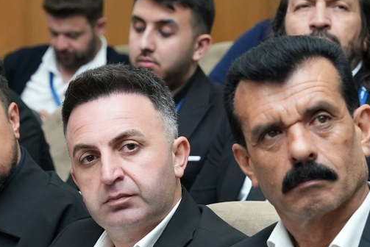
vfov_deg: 7.7
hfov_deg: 11.5
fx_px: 1841
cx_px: 181
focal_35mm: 179
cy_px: 207
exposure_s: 1/160
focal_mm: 59
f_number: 4
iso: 1600
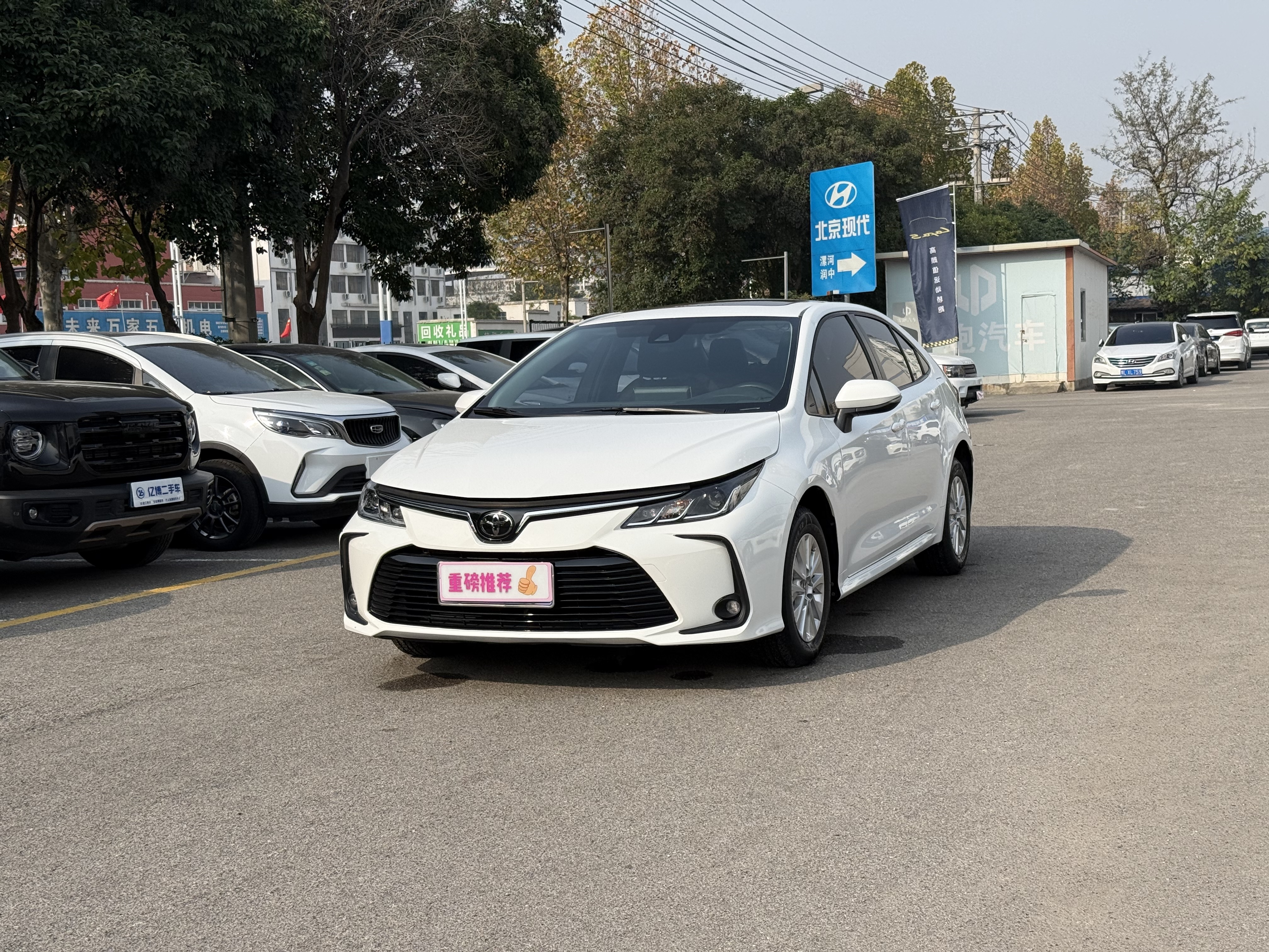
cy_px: 476
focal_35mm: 48
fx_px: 1760
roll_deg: +1.7
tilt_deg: -5.3
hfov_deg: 39.7
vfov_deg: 30.3
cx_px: 634
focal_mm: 6.76
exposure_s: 1/6024
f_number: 1.78
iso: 80
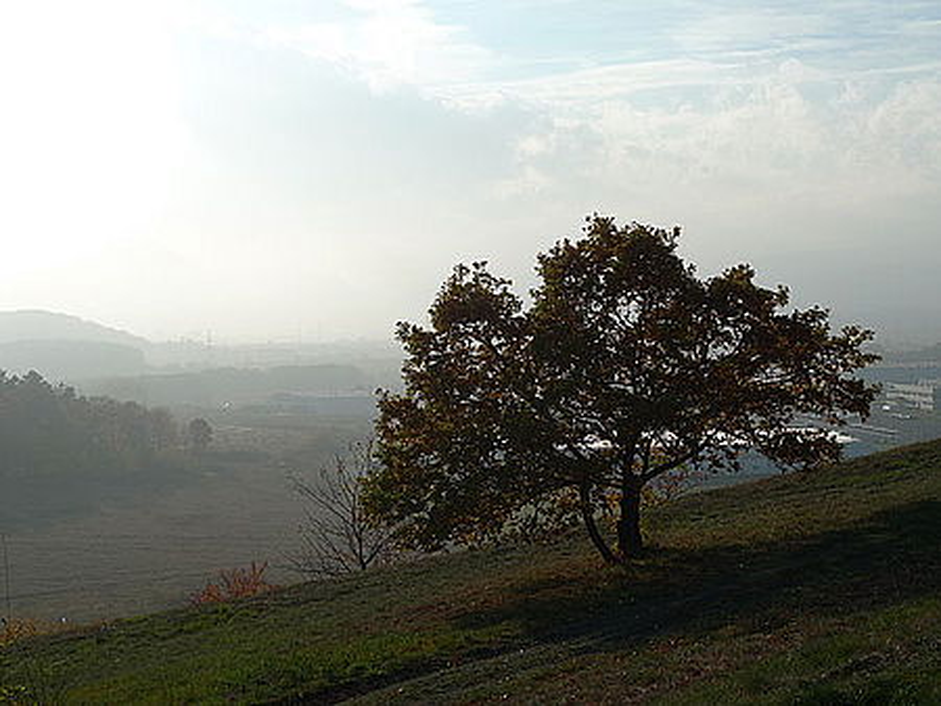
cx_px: 470
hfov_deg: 32.2
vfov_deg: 24.4
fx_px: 1632
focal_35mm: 60
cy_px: 353
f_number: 5
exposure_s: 1/1000
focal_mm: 12.8
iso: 80
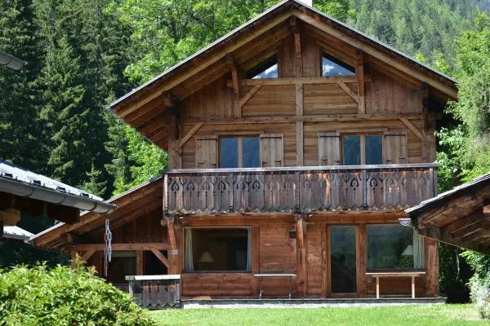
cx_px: 245
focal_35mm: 82
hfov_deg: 24.6
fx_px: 1123
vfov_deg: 16.6
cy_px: 163
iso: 160
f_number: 5.6
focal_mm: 55
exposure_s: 1/125
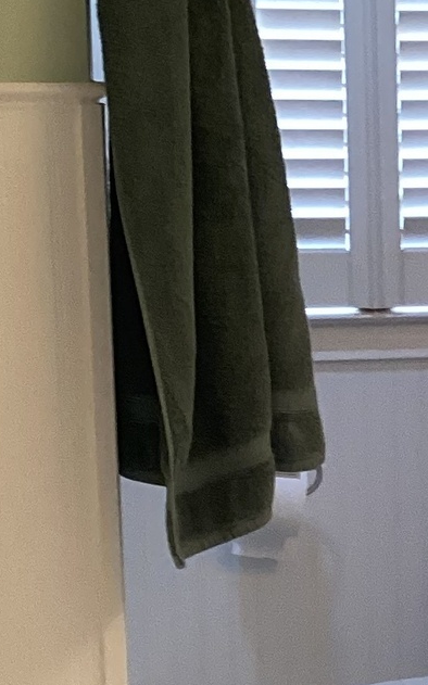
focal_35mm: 120
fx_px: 2241
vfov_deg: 17.3
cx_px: 646
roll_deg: +0.7
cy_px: 458
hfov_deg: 10.5
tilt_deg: -12.3
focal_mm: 3.3
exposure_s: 1/60
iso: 125
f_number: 2.4
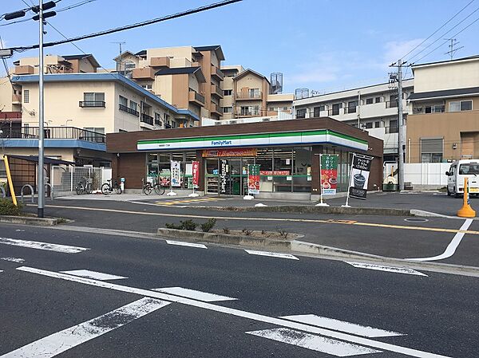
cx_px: 240
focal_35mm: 29
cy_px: 179
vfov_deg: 48.2
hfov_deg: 61.7
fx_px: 401
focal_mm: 4.15
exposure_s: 1/1054
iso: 25
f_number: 2.2
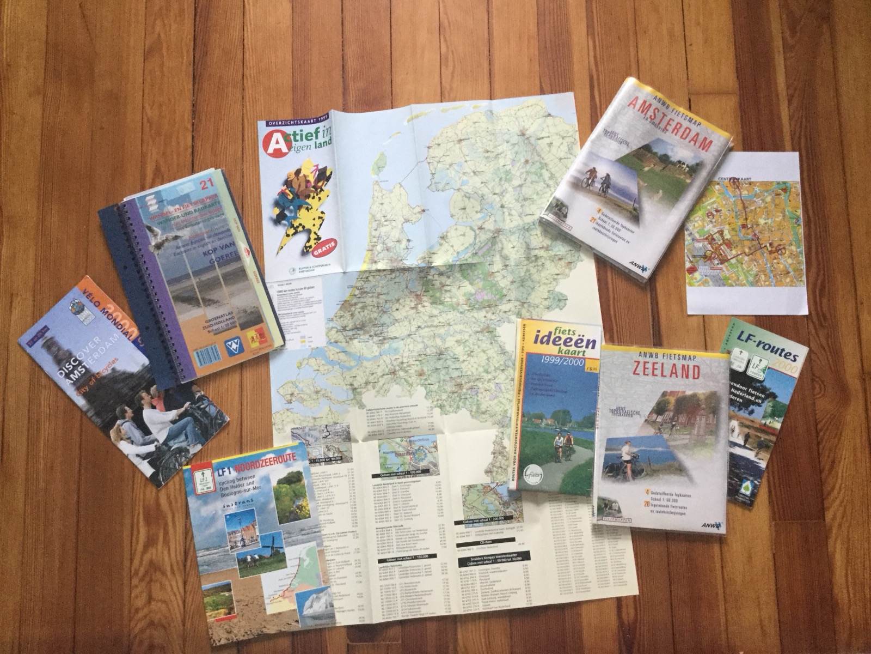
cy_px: 327
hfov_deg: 58.4
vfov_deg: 45.4
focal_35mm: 31
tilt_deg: -83.5
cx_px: 436
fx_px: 780
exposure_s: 1/30
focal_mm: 3.3
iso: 125
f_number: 2.4
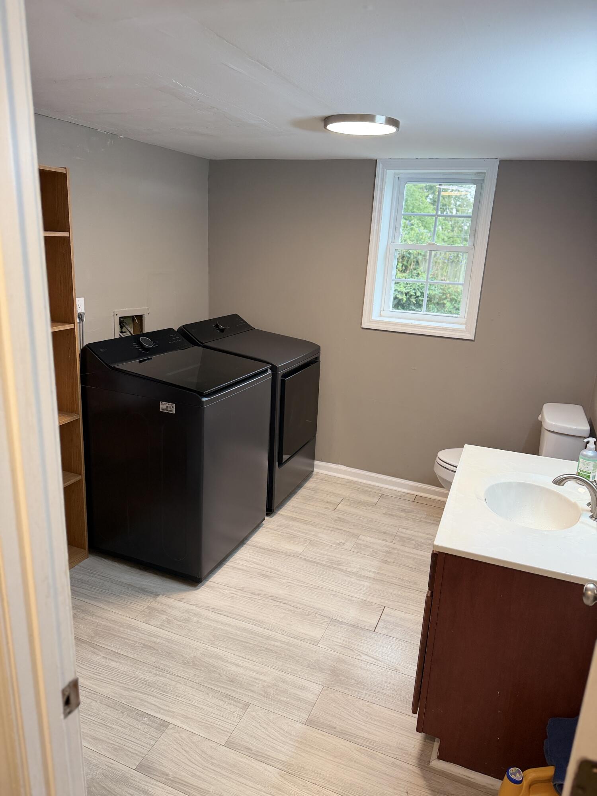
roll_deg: -3.2
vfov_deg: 71.6
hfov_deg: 56.8
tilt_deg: -17.0
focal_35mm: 24
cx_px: 298
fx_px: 552
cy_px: 398
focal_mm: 6.76
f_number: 1.78
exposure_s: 1/120
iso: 160
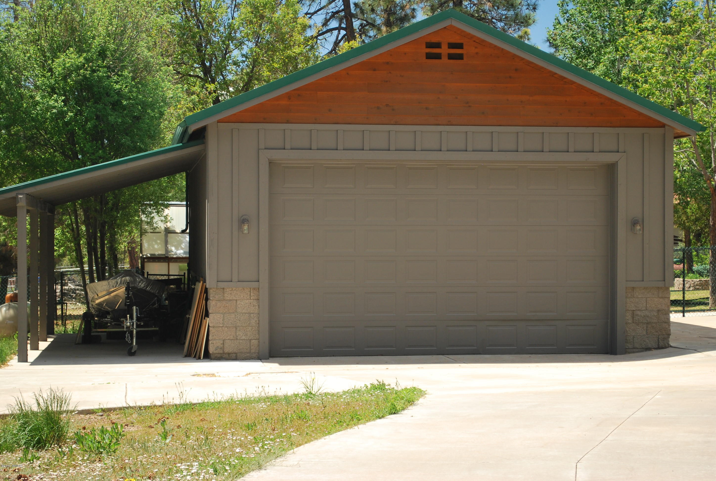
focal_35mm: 75
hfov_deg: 26.9
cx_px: 358
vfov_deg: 18.3
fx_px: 1495
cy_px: 240
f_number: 6.3
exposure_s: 1/160
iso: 200
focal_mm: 50
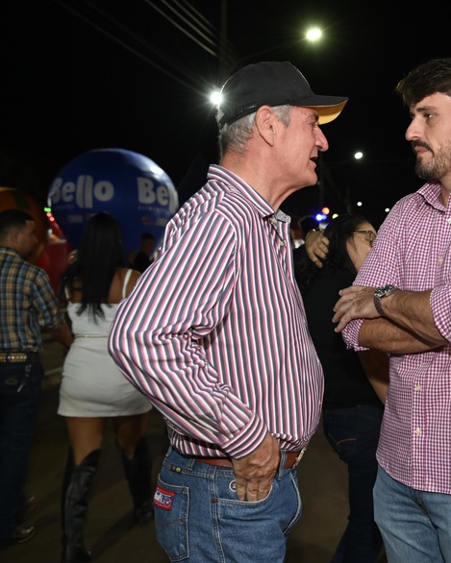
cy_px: 283
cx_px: 350
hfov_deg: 30.2
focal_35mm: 49
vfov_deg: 38.0
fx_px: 817
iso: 2000
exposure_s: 1/60
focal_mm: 34
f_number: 4
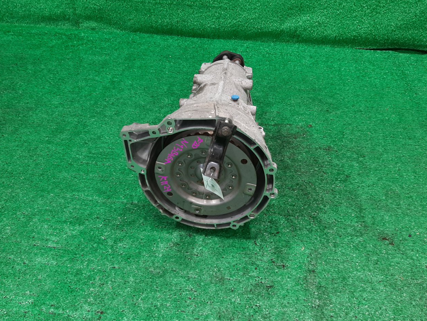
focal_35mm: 30
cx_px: 199
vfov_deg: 46.7
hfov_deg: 59.9
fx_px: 370
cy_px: 180
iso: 138
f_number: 1.7
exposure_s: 1/50
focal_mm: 3.93
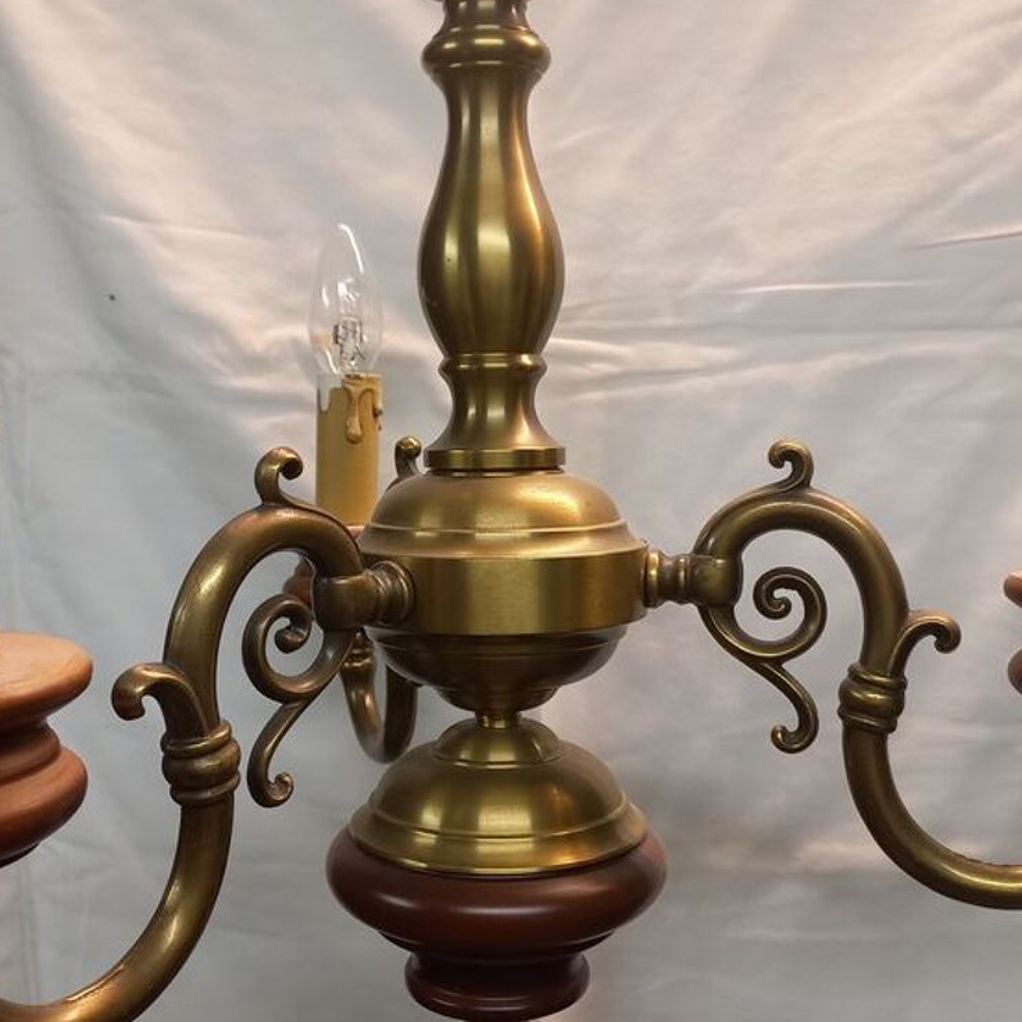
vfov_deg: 41.8
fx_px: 1336
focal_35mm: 40
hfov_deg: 41.9
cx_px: 503
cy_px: 485
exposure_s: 1/49
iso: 200
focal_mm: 4.65
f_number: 1.8
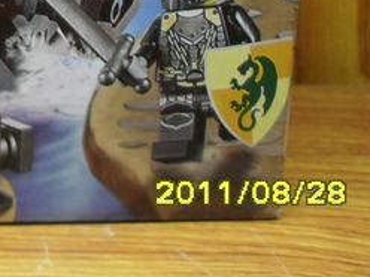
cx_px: -203
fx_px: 1208
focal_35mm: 113
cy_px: -168
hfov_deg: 15.8
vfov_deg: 12.3
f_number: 2.8
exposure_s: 1/20
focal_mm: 6.2
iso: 200
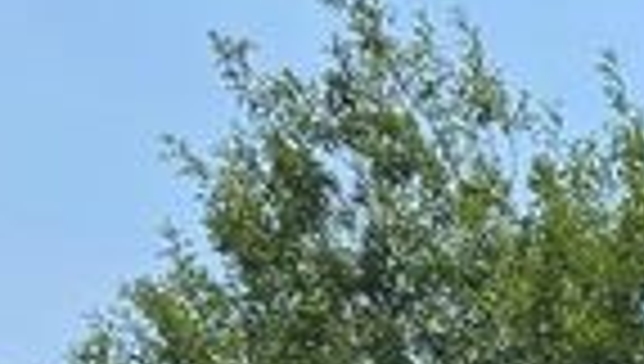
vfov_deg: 5.7
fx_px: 3062
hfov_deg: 10.5
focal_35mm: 179
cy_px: 1568
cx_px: 1504
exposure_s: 1/6809
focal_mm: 6.3
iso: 80
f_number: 1.7
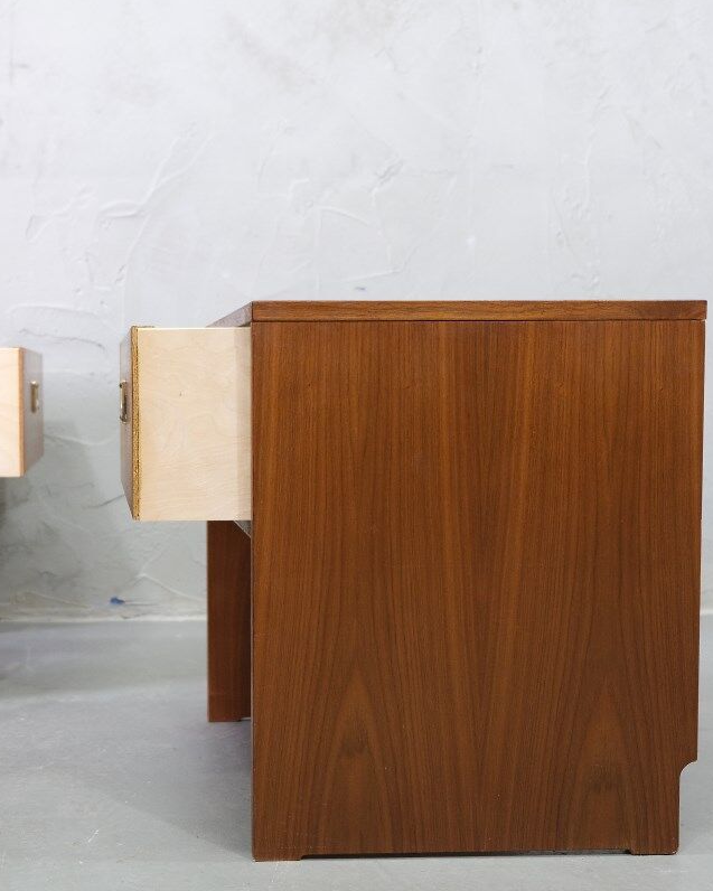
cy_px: 470
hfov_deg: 30.7
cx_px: 148
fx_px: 1266
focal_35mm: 48
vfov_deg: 38.8
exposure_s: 1/30
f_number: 3.2
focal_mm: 21.4
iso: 640
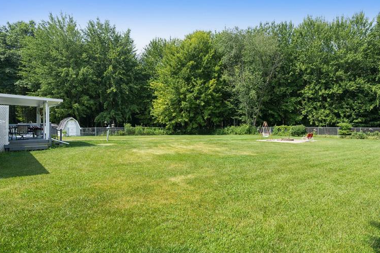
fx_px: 232
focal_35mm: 22
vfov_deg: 57.2
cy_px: 129
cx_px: 248
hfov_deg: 76.5
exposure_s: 1/200
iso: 250
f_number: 7.1
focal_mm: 16
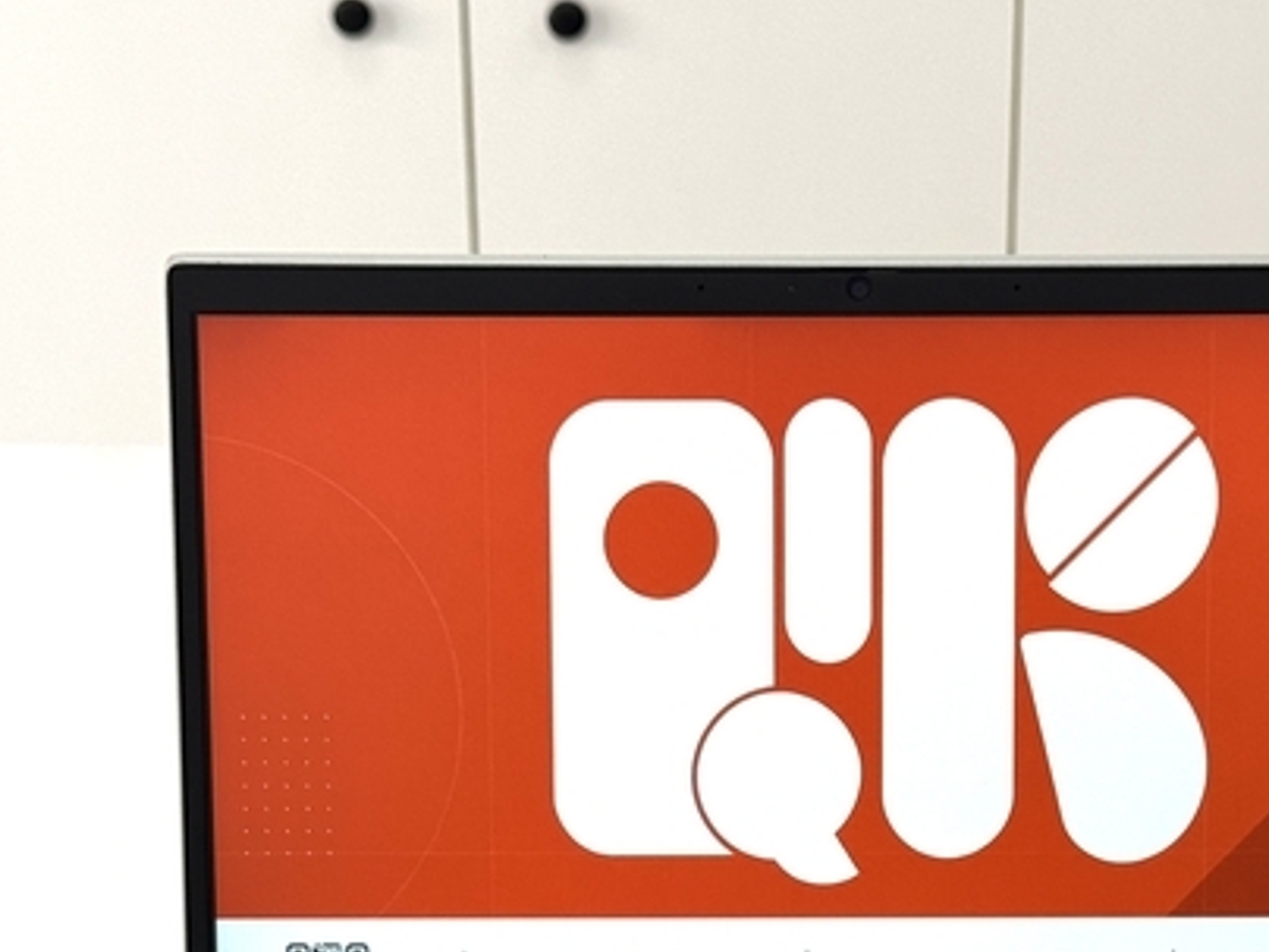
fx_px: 3483
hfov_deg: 20.6
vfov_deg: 15.3
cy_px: 927
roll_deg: +1.0
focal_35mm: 95
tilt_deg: -26.0
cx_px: 820
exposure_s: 1/163
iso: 50
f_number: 1.78
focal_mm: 6.76
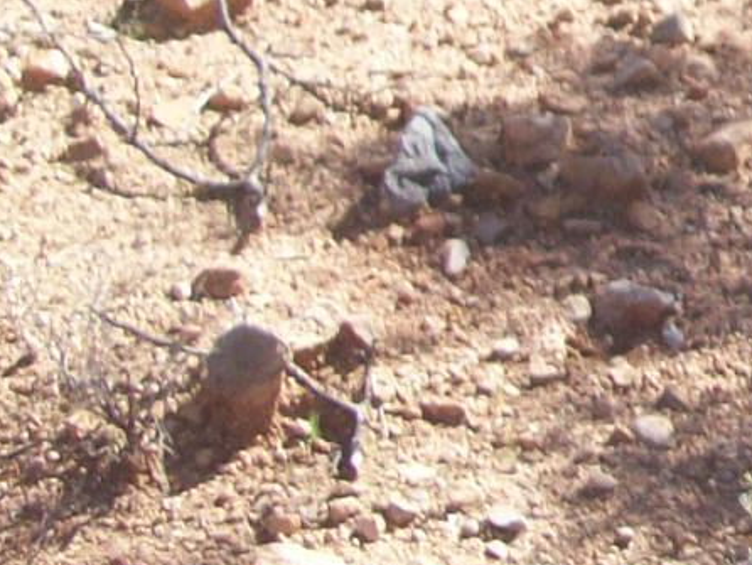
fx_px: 3391
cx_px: 1693
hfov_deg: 11.0
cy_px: -570
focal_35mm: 156
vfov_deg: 9.0
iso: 64
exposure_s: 1/413
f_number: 2.8
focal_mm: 5.7
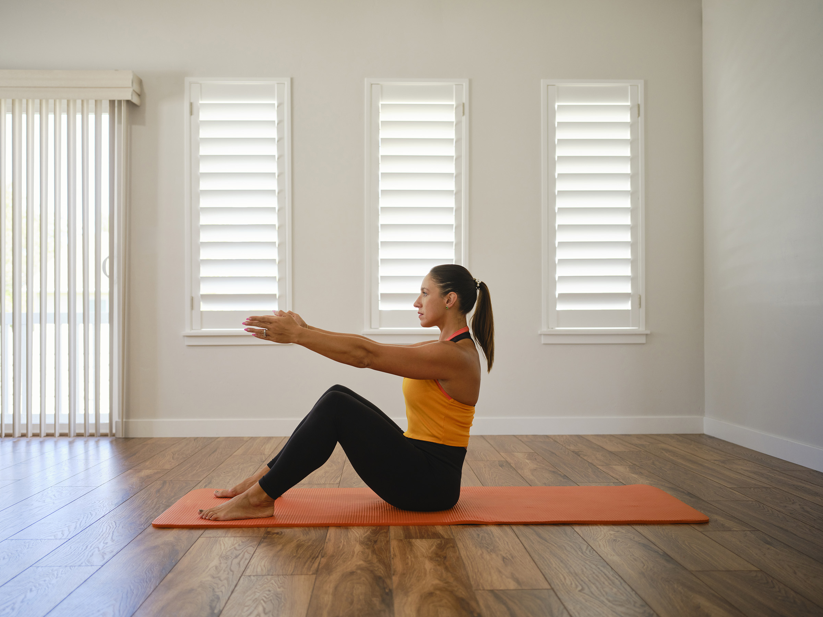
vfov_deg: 39.7
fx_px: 856
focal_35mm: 36
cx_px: 412
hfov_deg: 51.4
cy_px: 308
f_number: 2.8
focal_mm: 45
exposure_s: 1/160
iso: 640
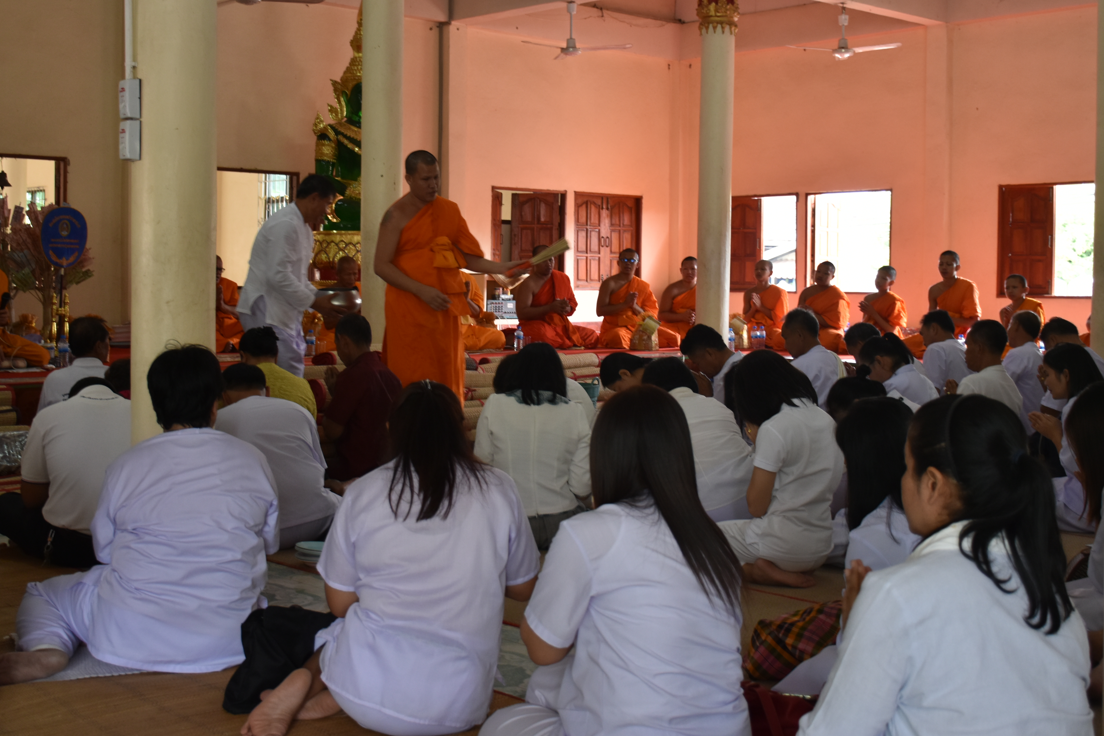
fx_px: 1411
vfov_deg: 29.2
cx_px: 555
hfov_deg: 42.7
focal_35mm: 46
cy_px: 307
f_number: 4
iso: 400
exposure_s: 1/60
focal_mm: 26
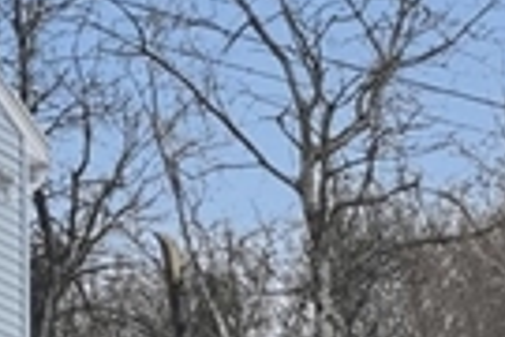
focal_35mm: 213
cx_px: 1822
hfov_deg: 7.6
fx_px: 2988
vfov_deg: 6.3
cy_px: 627
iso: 2000
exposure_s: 1/8000
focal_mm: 28
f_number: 8
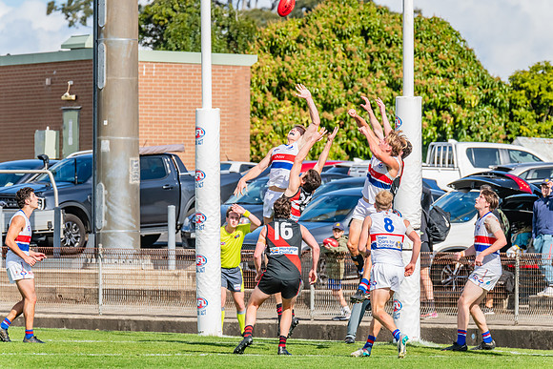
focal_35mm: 382
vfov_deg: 3.6
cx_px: 286
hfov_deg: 5.4
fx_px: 5863
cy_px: 184
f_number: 10
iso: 800
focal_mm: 360
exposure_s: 1/1600
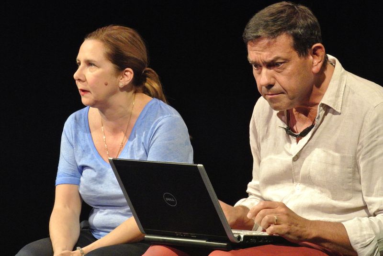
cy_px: 128
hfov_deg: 6.9
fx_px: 3163
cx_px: 192
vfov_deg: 4.6
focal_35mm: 297
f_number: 8
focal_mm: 110
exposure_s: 1/200
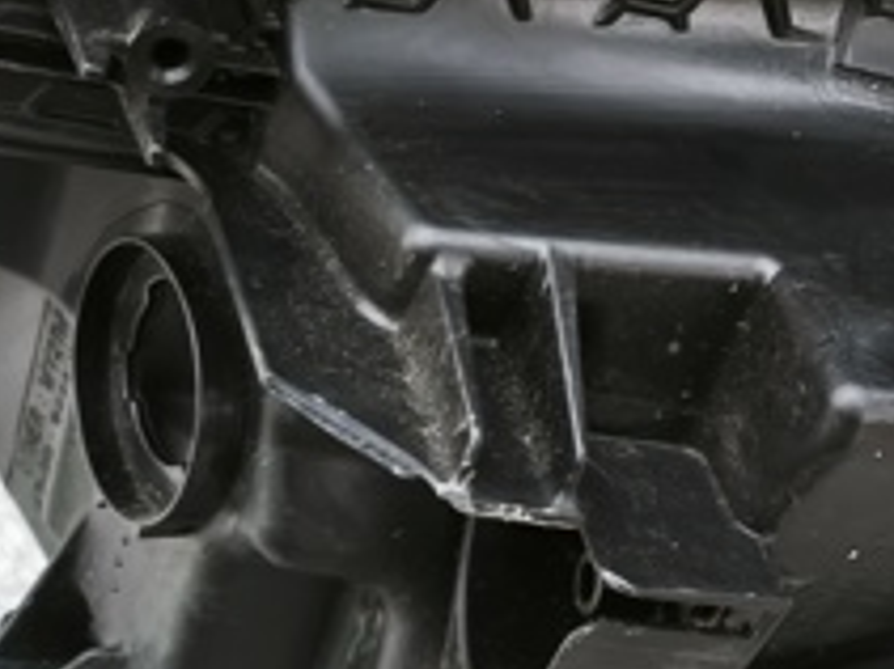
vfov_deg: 13.9
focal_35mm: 106
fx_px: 2736
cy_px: 470
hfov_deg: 18.5
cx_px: 648
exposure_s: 1/60
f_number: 1.7
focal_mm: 5.35
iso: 800
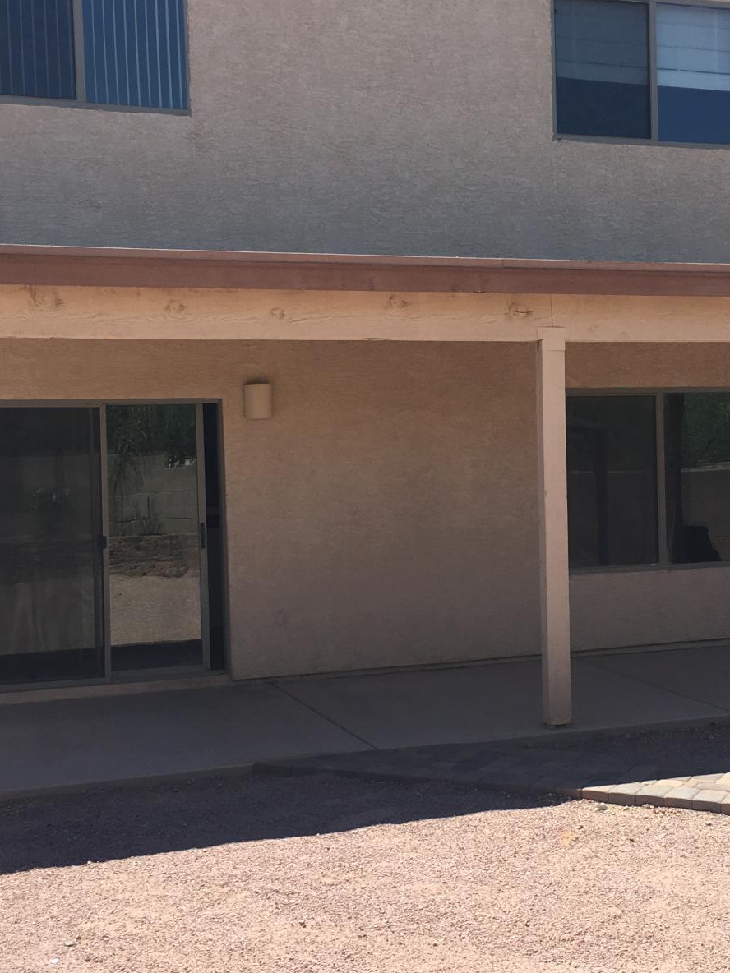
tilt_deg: -3.7
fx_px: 1378
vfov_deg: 38.9
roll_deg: +2.5
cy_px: 509
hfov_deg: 29.6
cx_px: 456
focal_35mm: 49
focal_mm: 4.15
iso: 25
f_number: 2.2
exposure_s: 1/938
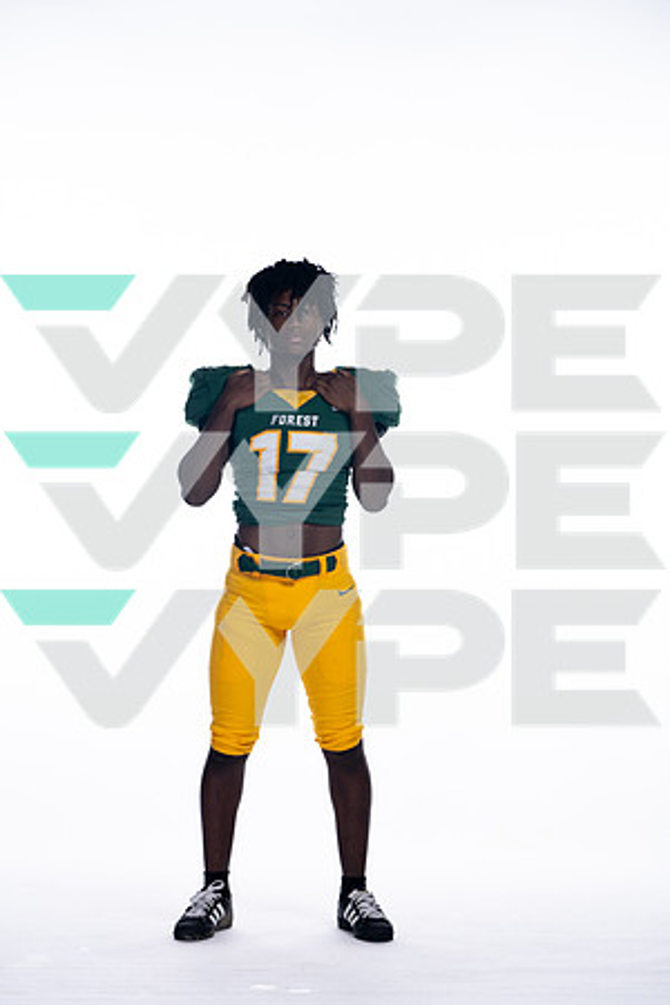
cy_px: 502
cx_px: 335
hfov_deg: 12.5
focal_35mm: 110
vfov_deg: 18.6
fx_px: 3071
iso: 400
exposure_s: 1/250
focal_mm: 110
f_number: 6.3
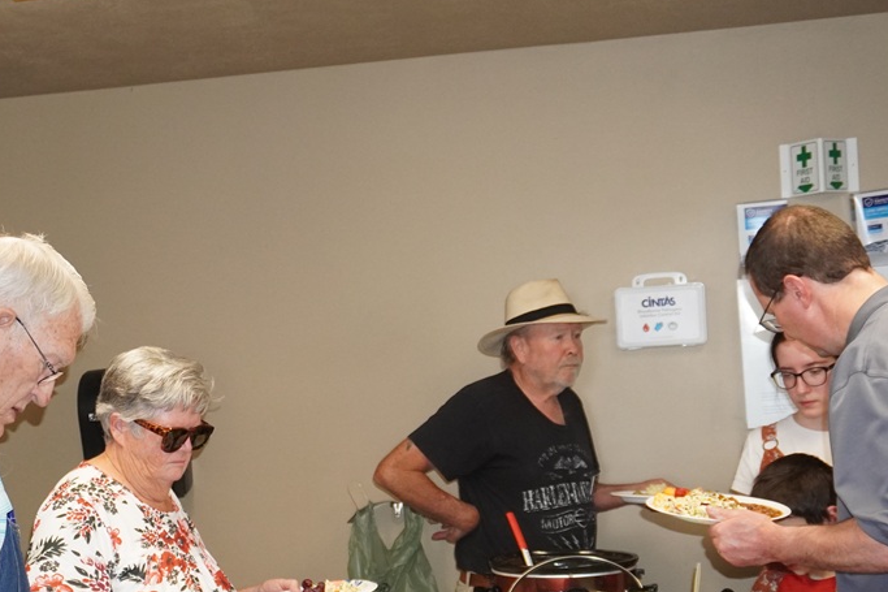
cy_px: 449
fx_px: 1625
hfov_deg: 30.5
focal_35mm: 66
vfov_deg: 20.5
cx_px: 339
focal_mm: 25
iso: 2000
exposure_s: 1/160
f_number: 4.5
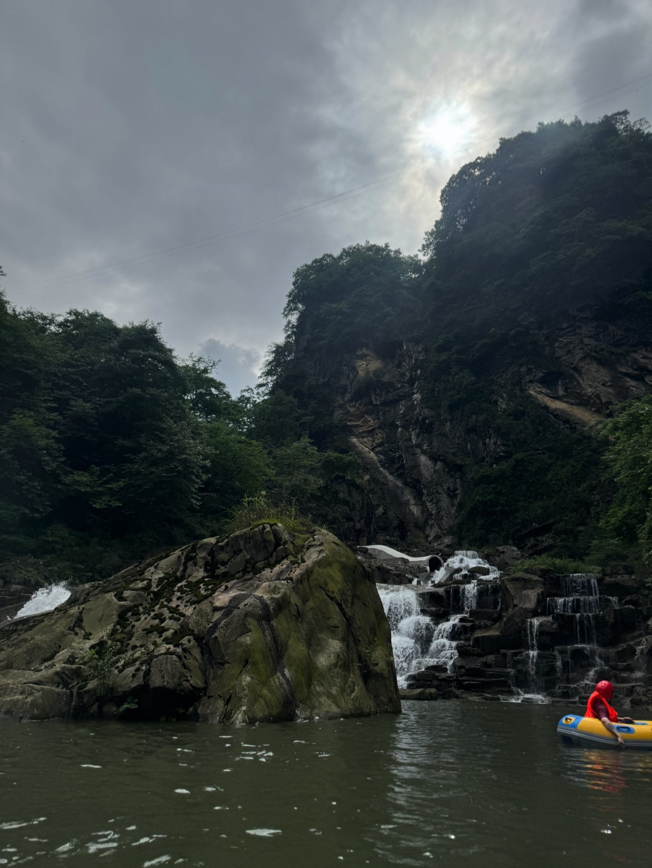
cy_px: 434
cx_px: 326
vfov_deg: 71.6
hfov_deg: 56.9
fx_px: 602
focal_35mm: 24
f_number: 1.78
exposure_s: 1/10417
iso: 80
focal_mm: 6.76
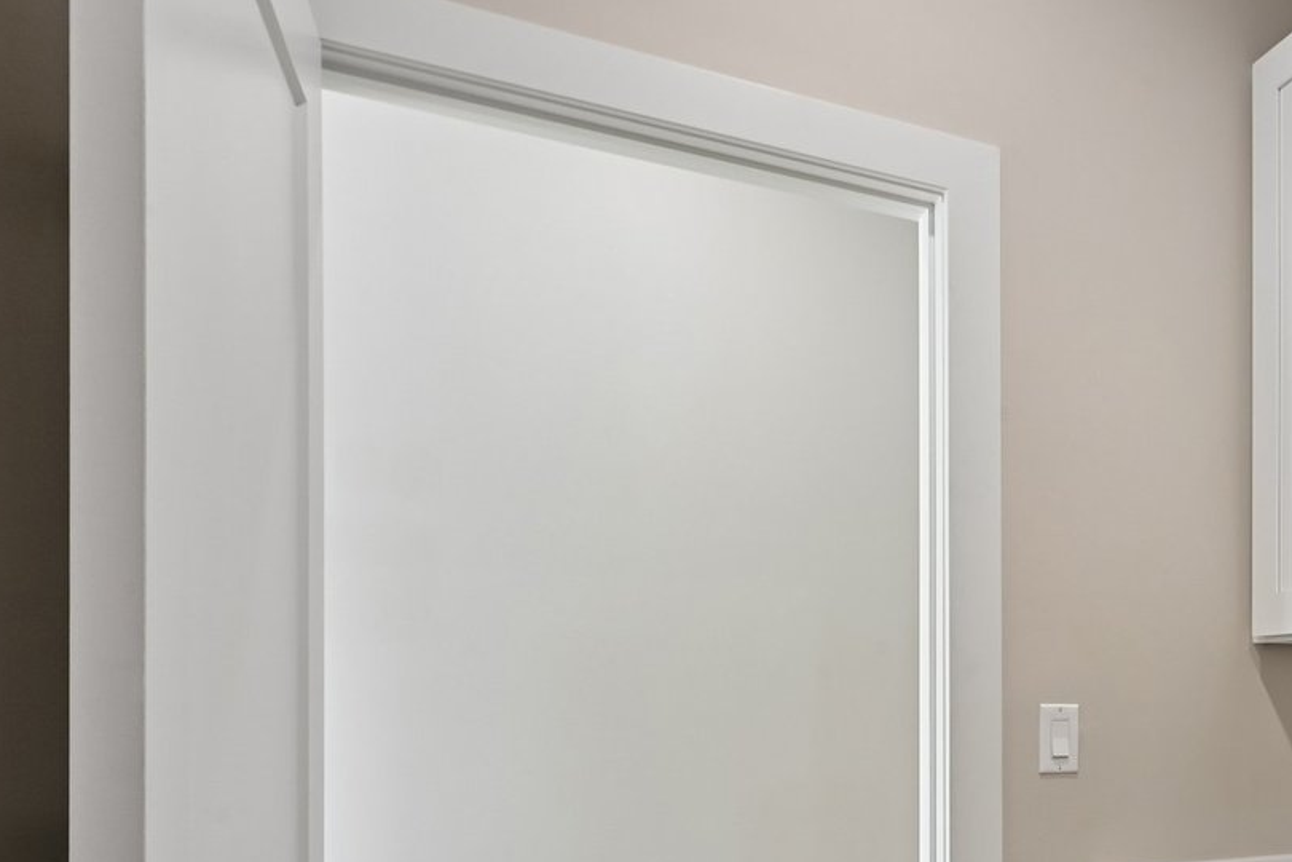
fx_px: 1148
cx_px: 1271
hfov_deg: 48.9
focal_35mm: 32
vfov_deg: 39.1
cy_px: 722
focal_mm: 16
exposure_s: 1/20
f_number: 13
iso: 400
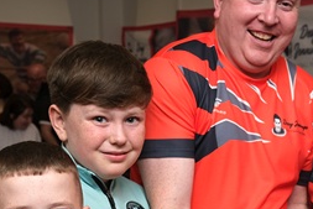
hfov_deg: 23.8
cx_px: 280
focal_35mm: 83
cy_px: 174
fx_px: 722
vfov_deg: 16.3
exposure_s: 1/250
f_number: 4
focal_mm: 23.3
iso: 400
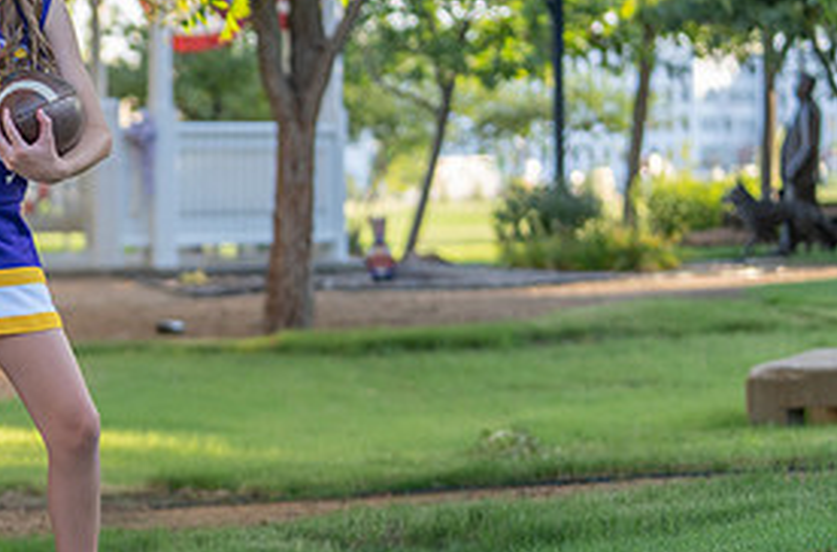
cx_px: -109
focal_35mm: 172
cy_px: 272
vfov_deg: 7.9
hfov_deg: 11.8
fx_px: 3985
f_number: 2.8
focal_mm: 70
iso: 200
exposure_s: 1/320
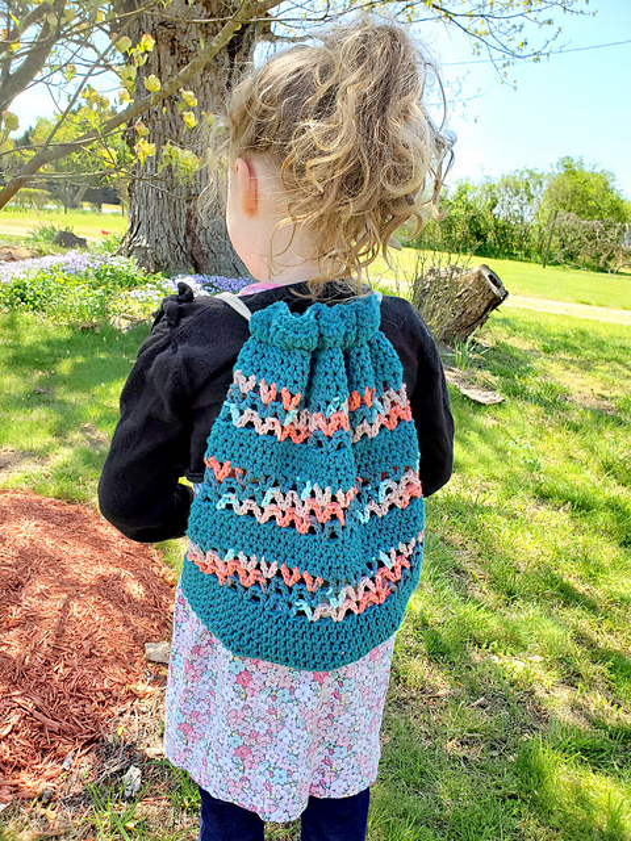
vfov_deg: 67.3
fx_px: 632
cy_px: 420
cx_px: 316
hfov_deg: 53.1
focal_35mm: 26
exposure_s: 1/583
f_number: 2.4
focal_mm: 4.3
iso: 50
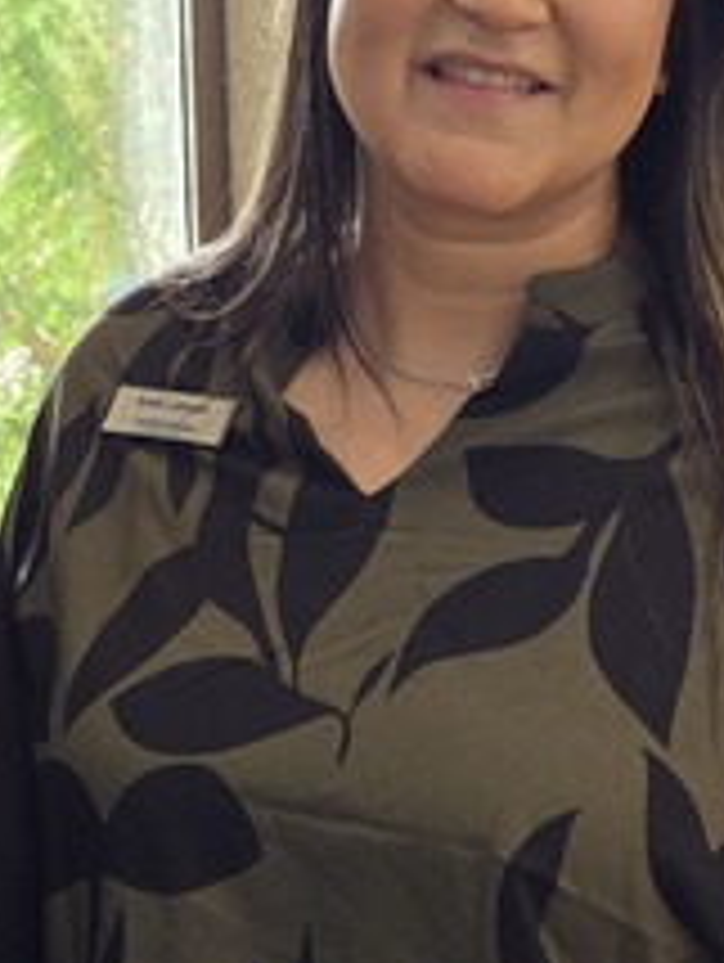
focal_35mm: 110
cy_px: 526
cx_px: 540
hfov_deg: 13.4
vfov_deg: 17.9
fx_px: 3061
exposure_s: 1/120
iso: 80
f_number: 1.8
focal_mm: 5.4
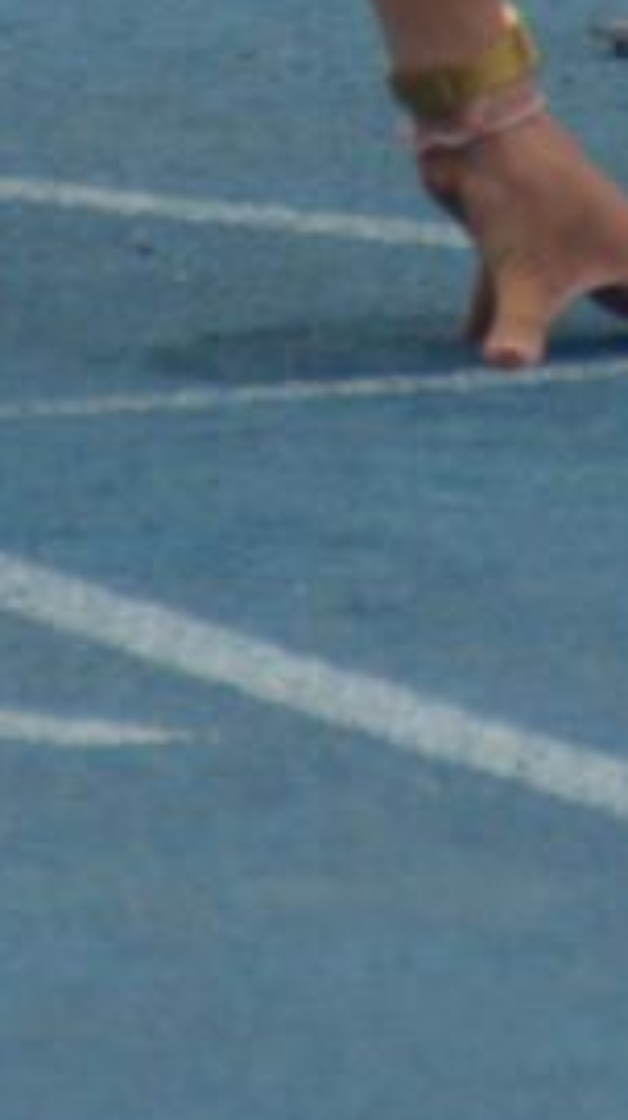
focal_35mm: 2379
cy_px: -1494
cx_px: -244
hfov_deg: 0.5
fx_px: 70581
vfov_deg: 0.9
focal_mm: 200
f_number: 6.3
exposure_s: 1/1000
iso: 400
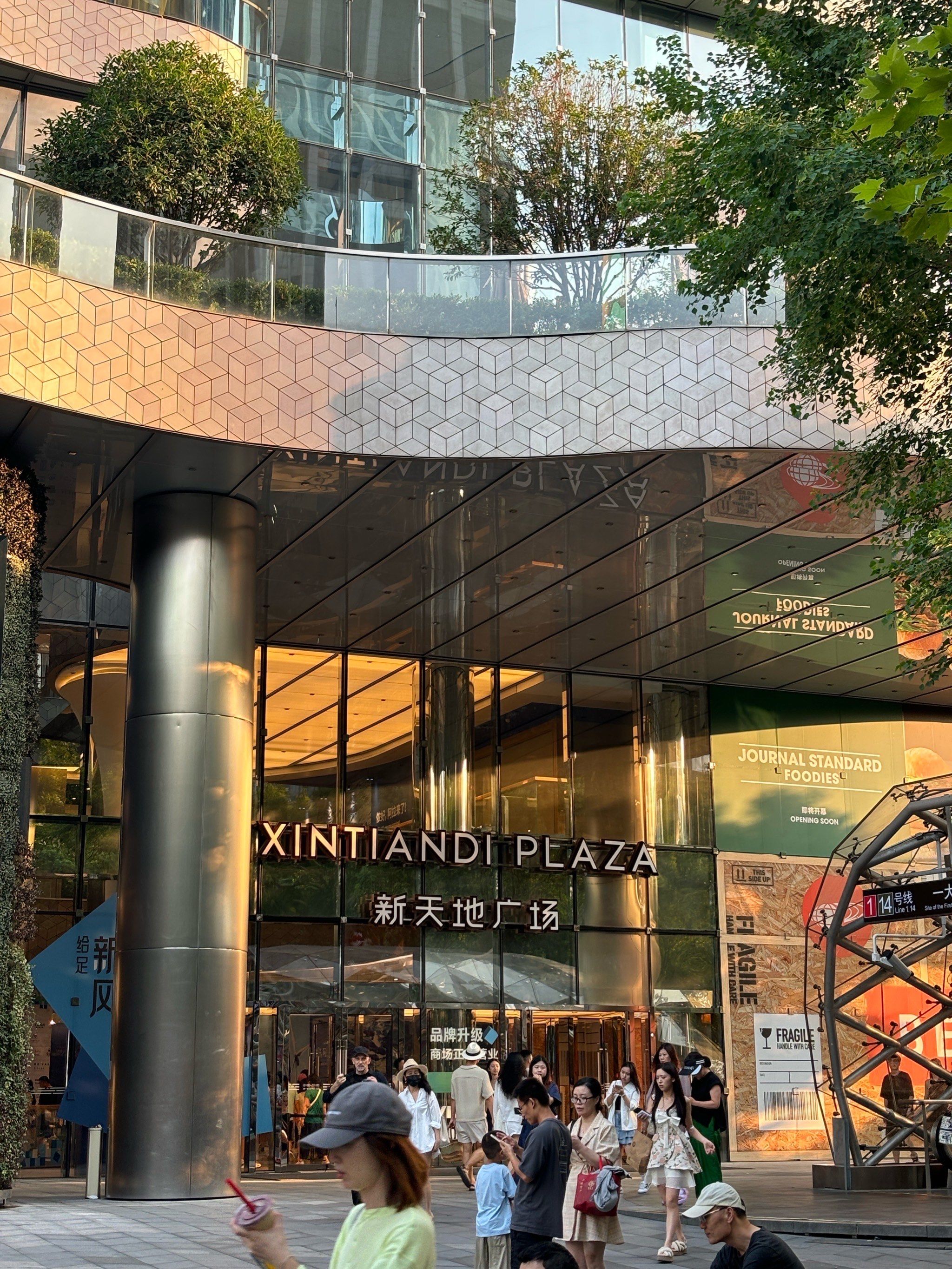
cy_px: 634
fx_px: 1906
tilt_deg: +13.7
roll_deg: -0.5
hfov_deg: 28.0
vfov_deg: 36.8
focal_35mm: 52
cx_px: 476
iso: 32
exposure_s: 1/121
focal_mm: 5.96
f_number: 1.6
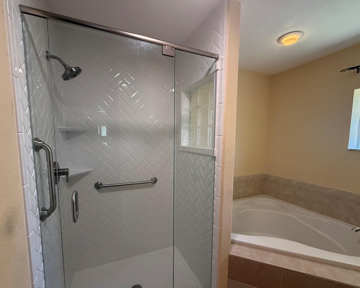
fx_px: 170
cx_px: 178
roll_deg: -1.2
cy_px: 157
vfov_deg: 80.2
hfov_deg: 93.1
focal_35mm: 16
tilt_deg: -6.0
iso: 250
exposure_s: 1/120
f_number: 2.2
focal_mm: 2.22
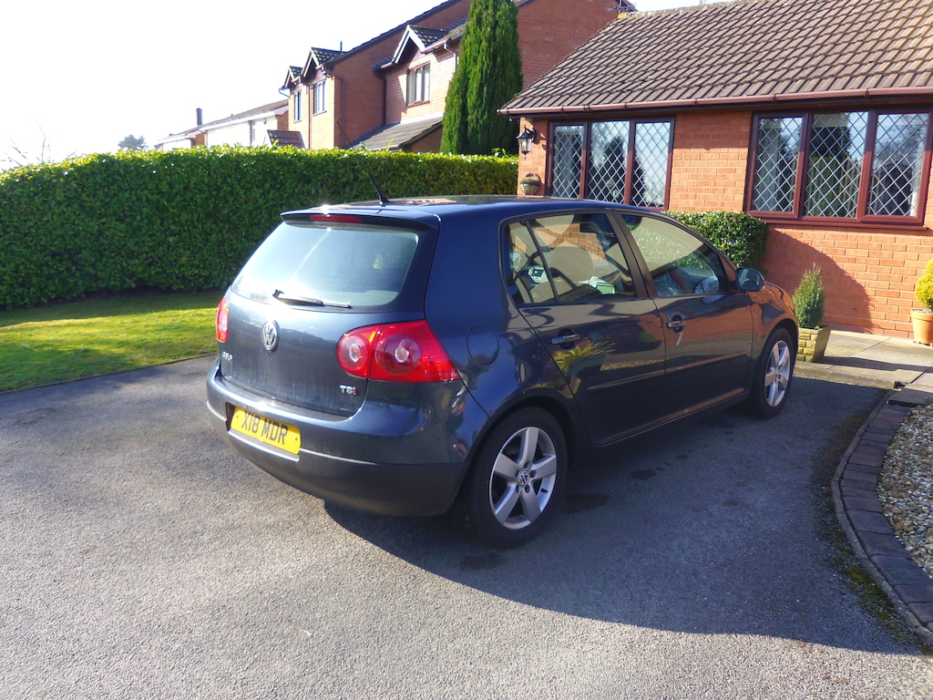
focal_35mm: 28
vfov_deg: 49.7
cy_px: 350
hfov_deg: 63.4
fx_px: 755
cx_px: 466
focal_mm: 5
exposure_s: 1/160
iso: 64
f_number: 3.9
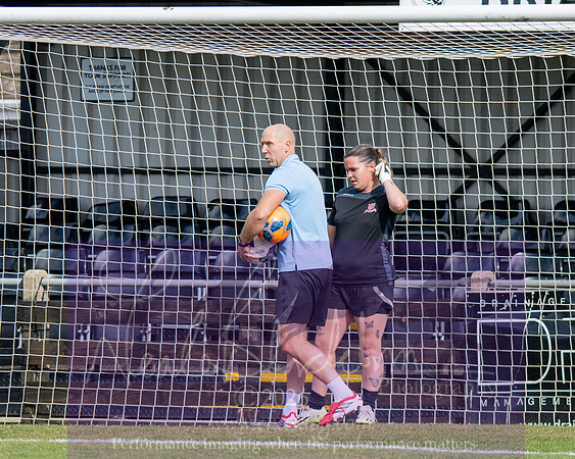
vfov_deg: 2.1
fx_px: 12342
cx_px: 244
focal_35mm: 725
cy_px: 286
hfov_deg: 2.7
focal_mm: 300
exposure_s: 1/1600
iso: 125
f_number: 2.8
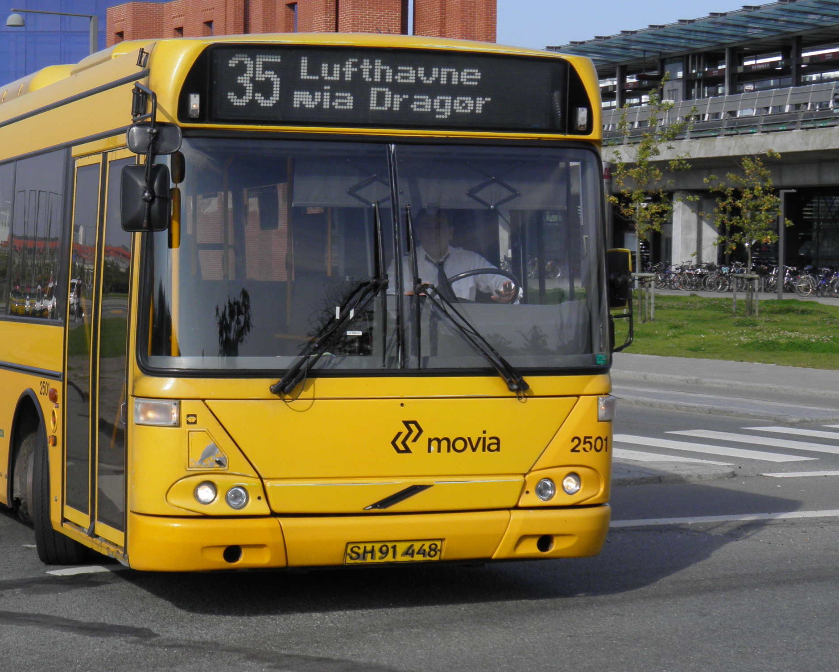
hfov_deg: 22.7
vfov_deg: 18.5
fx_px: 2061
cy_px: 301
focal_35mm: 83
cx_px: 190
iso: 50
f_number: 3.5
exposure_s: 1/800
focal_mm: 8.9
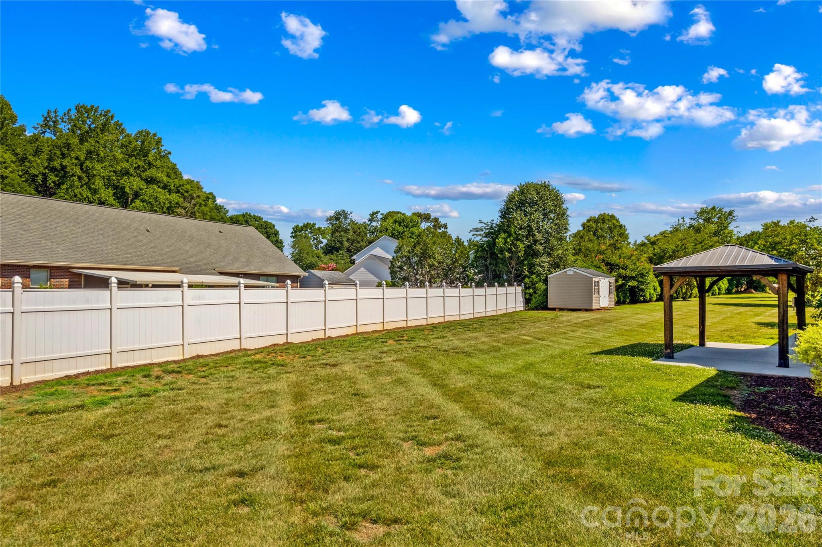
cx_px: 411
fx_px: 502
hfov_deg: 78.6
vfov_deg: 57.2
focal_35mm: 22
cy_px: 274
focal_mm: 8.38
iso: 150
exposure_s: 1/2000
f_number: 2.8
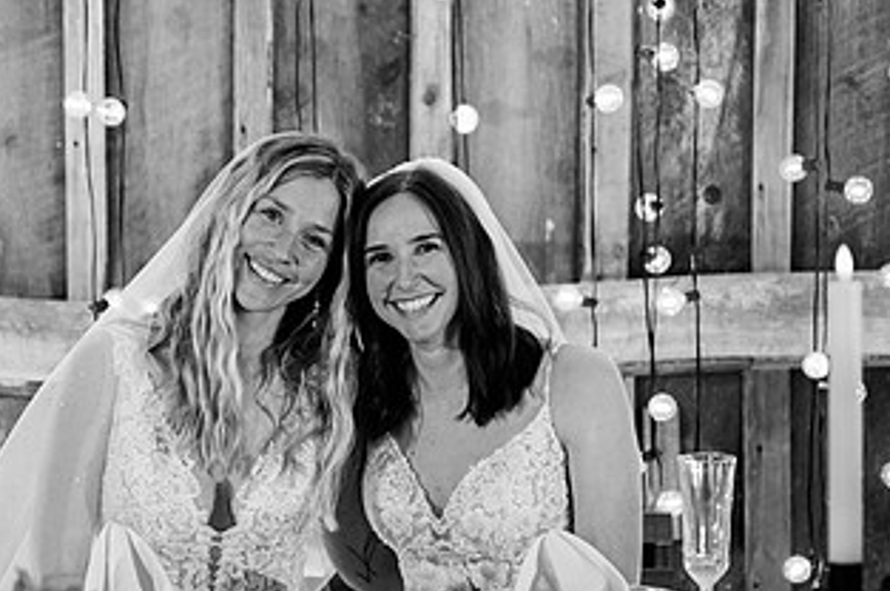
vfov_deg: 17.2
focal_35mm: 79
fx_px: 1951
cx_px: 313
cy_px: 432
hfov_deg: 25.6
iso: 800
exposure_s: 1/200
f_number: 2.8
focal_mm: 42
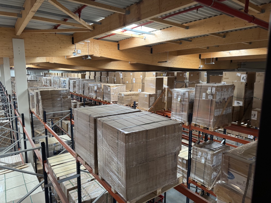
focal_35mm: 24
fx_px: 188
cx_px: 136
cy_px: 102
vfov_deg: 56.8
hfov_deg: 71.6
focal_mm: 6.76
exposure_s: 1/73
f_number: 1.78
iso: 200
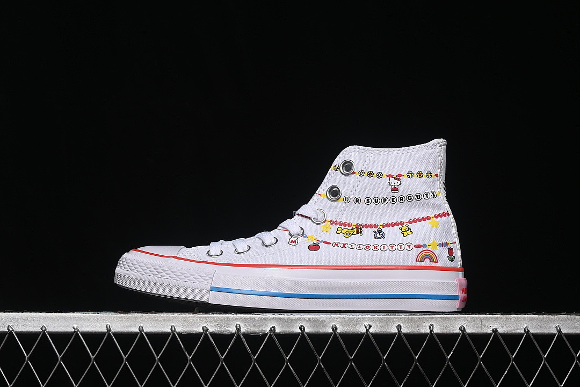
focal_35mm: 75
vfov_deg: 18.2
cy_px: 194
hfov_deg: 27.0
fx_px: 1208
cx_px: 290
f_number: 7.1
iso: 160
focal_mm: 50
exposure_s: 1/80
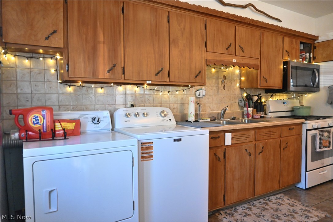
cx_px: 166
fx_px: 243
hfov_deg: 68.9
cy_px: 111
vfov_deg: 49.1
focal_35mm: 26
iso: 2200
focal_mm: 17.5
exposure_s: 1/125
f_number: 3.5
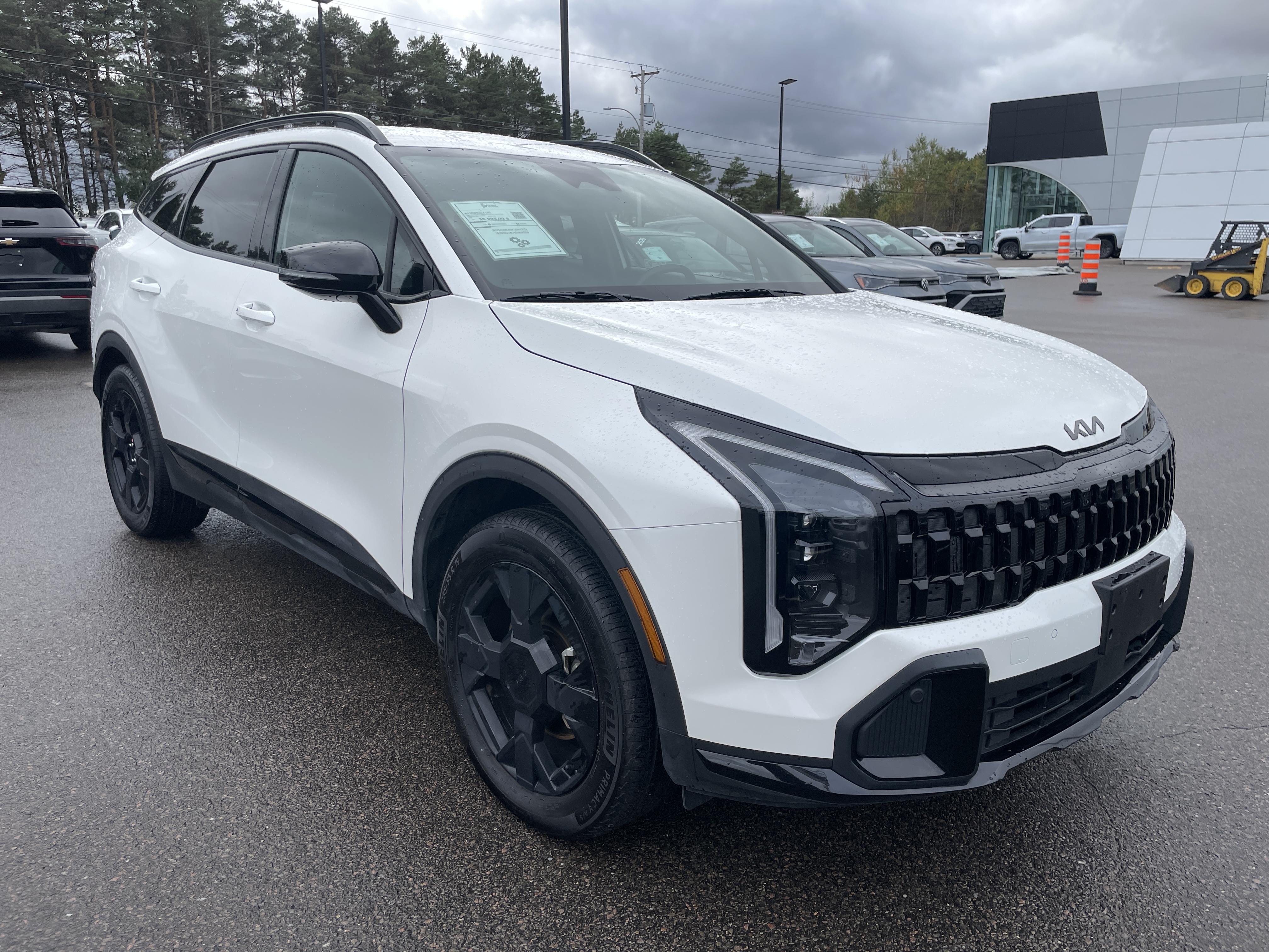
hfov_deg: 67.3
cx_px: 634
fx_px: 953
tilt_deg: -10.9
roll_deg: +0.6
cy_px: 476
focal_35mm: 26
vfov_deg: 53.1
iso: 32
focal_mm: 4.2
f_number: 1.6
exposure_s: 1/2564
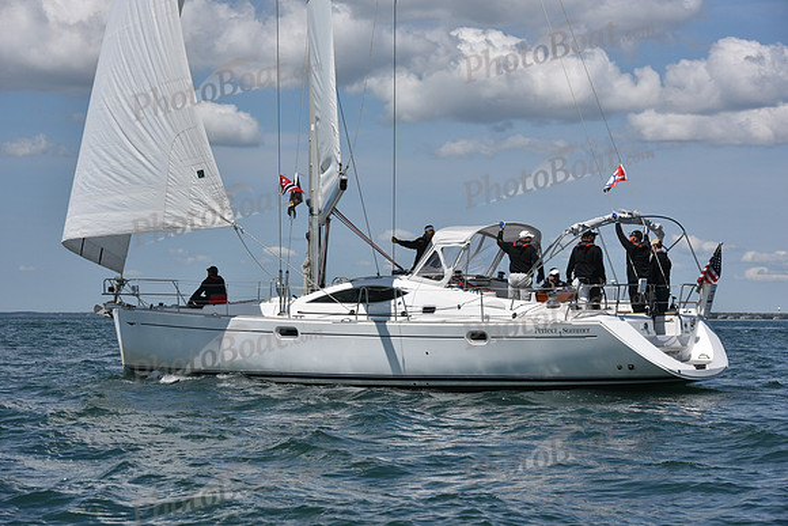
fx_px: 2189
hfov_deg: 20.4
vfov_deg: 13.7
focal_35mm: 100
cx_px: 394
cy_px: 263
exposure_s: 1/800
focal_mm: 100
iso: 320
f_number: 8
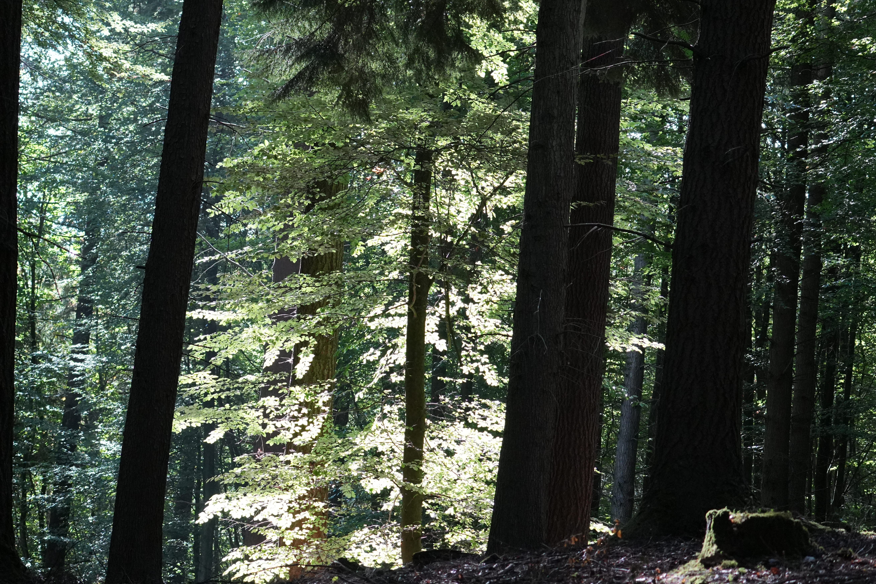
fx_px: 3017
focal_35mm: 124
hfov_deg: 16.5
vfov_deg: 11.1
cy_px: 325
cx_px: 411
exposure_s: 1/500
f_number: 5.6
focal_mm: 70
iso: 2000
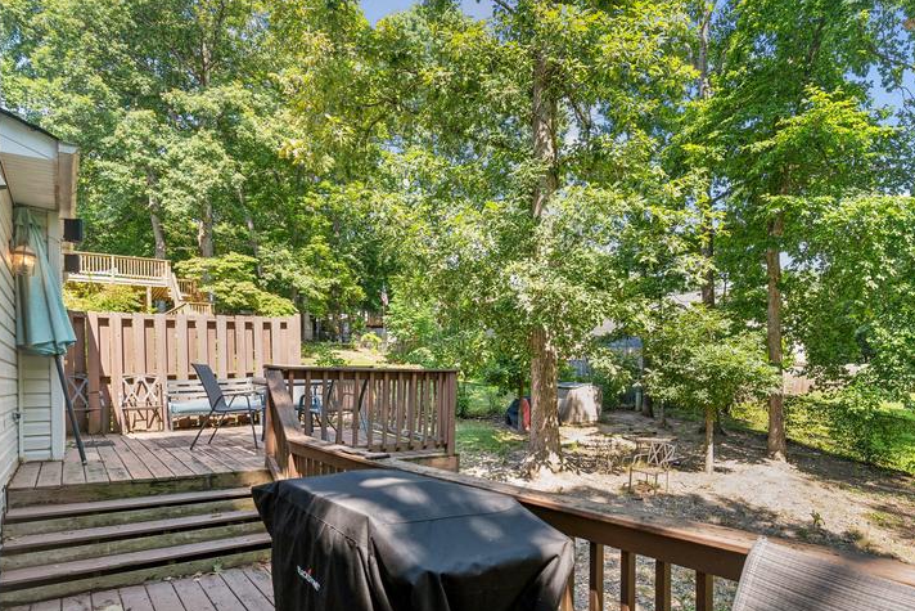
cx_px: 541
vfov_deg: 54.7
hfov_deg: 75.4
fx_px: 585
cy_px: 366
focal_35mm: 23
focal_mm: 16
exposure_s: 1/80
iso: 100
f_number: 5.6
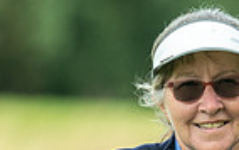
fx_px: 13481
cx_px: 353
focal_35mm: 2068
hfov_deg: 1.0
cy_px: 298
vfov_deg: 0.6
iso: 250
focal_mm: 300
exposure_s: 1/640
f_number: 4
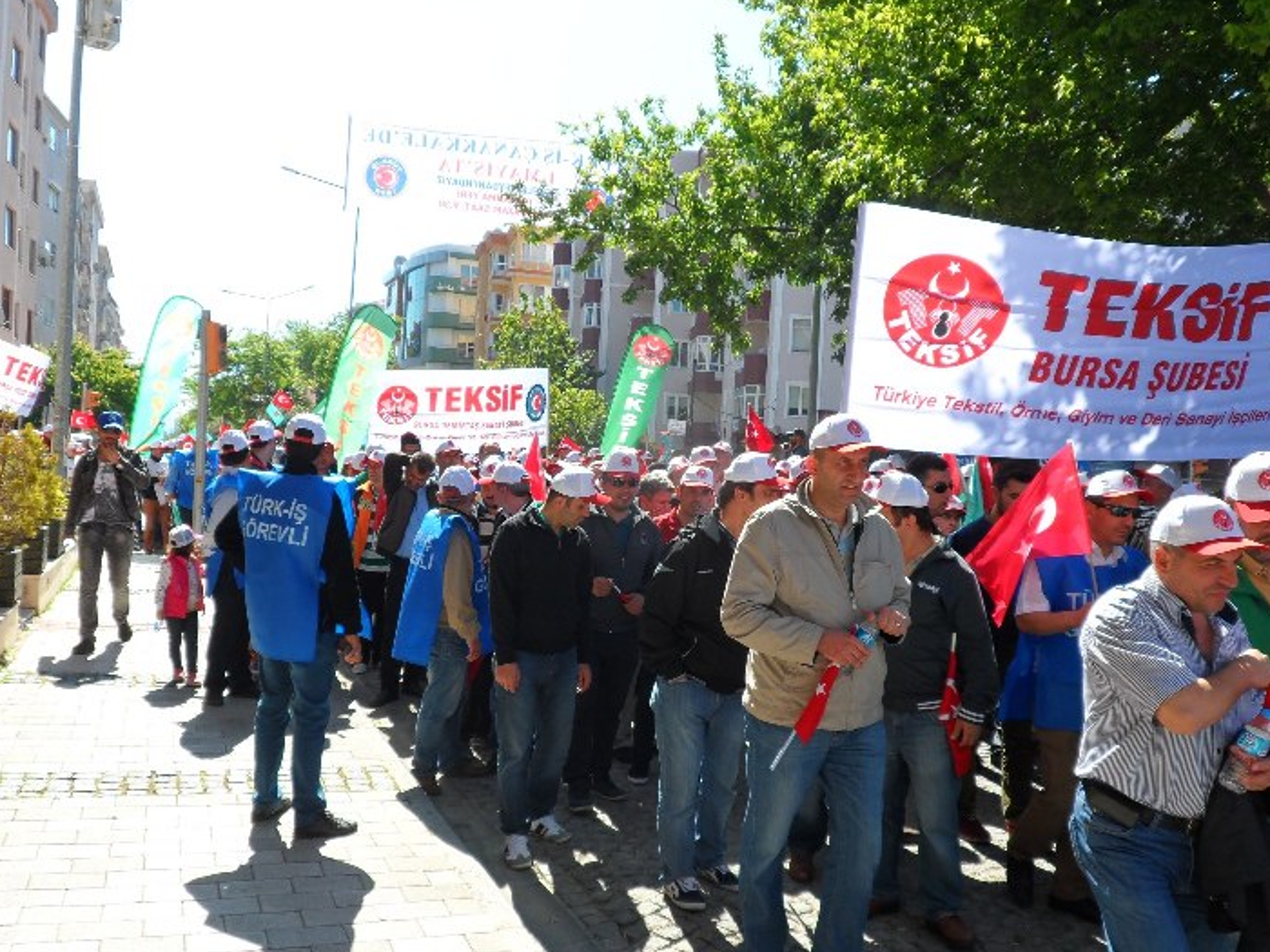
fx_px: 1174
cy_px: 510
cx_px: 628
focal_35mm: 32
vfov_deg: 44.1
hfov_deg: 56.8
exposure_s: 1/350
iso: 80
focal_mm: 4.9
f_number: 3.1
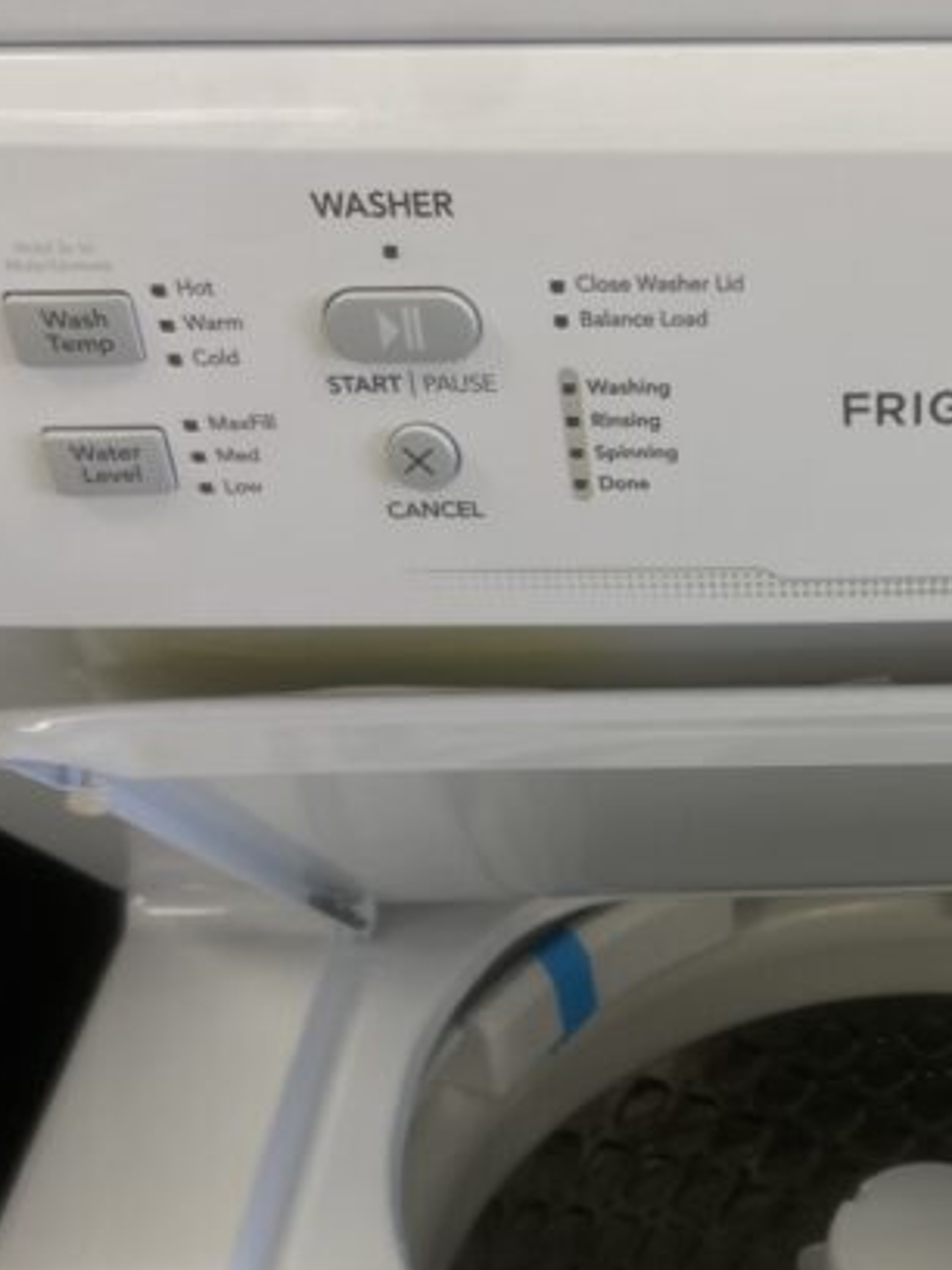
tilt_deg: -37.6
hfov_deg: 27.2
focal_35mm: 51
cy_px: 881
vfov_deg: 37.0
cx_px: 915
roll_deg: -0.6
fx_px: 1870
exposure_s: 1/67
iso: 50
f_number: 1.8
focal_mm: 4.25
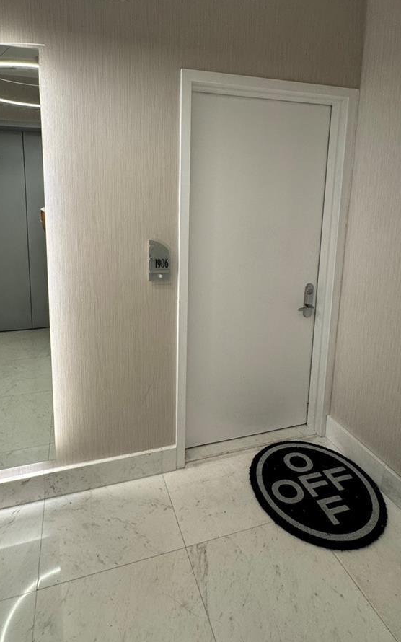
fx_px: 350
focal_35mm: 20
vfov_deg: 83.6
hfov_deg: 59.5
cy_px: 245
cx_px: 177
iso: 160
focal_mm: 2.22
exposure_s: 1/120
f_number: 2.2
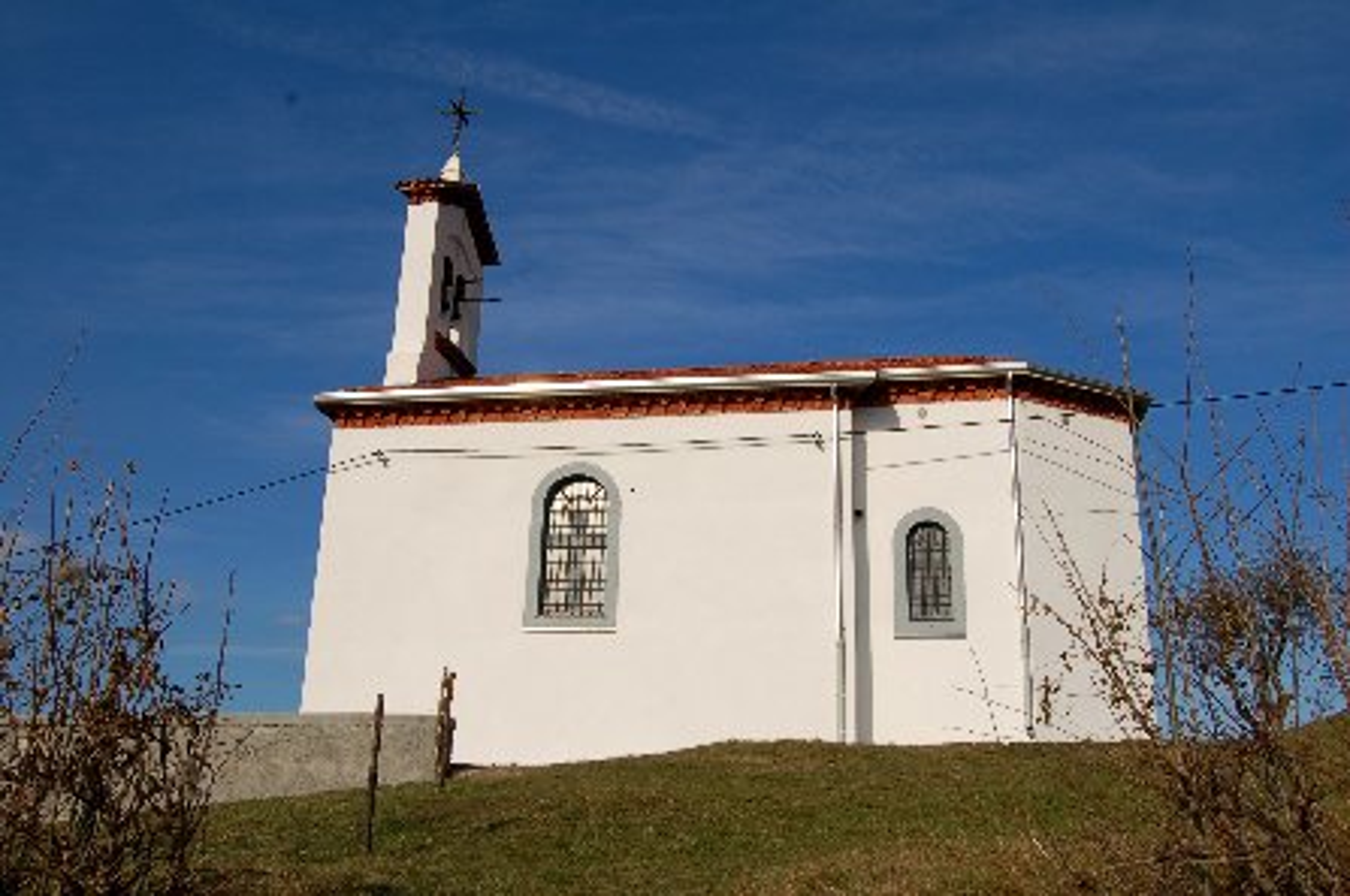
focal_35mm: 34
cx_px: 675
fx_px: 1292
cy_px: 448
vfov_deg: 38.3
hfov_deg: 55.2
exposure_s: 1/500
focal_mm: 23
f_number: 11
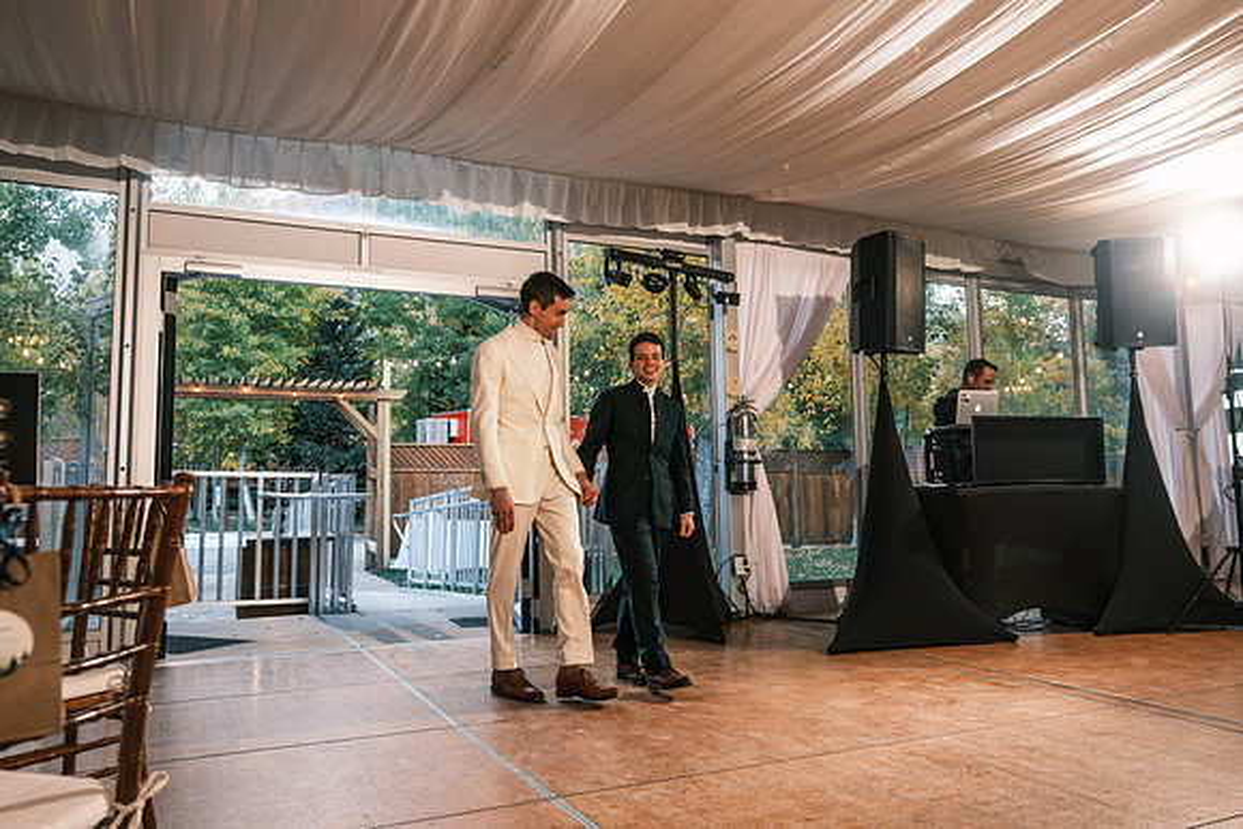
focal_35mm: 27
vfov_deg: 48.0
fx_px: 932
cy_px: 414
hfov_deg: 67.4
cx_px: 622
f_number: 2.8
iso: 400
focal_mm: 18
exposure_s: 1/250
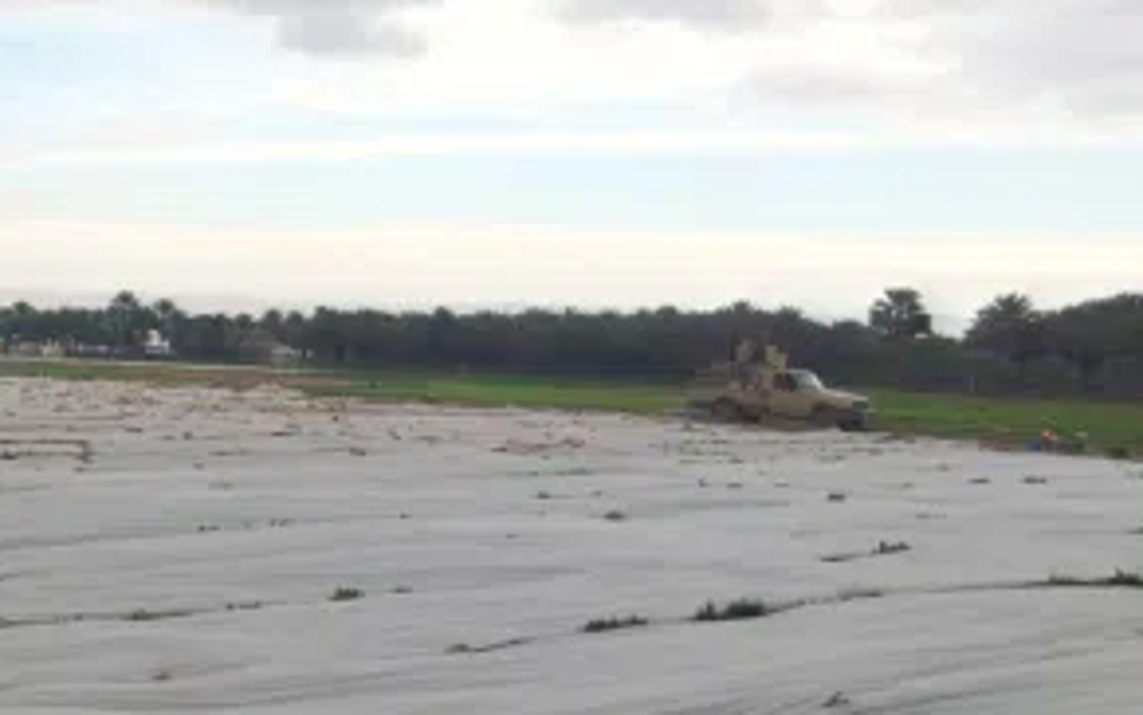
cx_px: -59
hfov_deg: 32.6
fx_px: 1745
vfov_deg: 23.1
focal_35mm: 56
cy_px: 283
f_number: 1.75
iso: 406
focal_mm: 5.25
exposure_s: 1/900
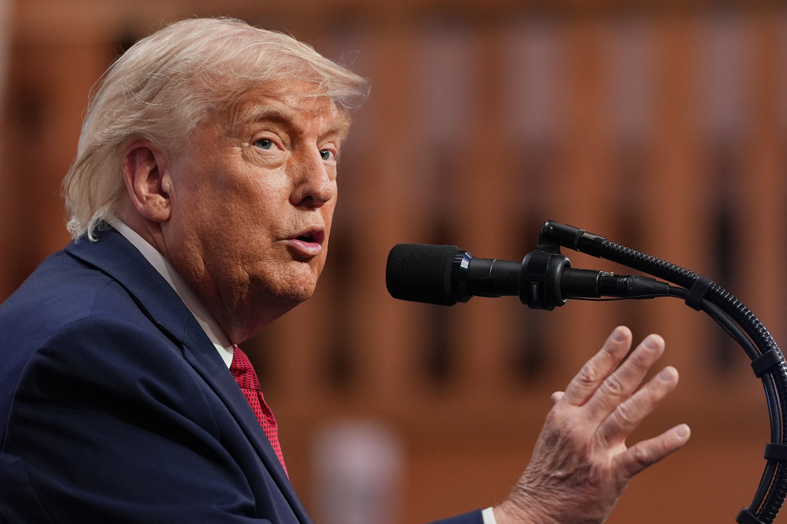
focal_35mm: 450
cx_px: 394
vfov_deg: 3.1
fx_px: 9834
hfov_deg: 4.6
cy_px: 262
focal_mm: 300
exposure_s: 1/500
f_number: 2.8
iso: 1250
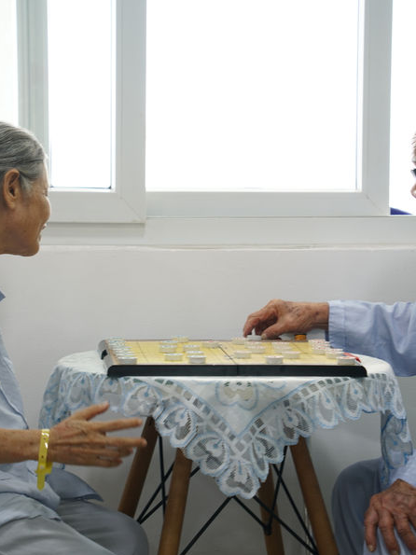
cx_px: 216
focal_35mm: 112
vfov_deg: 17.6
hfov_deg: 13.2
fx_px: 1795
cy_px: 279
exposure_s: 1/80
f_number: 4.5
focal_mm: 77
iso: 500
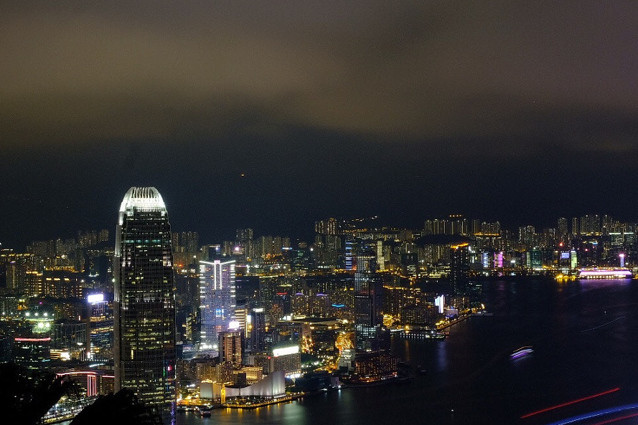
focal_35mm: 81
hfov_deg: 24.4
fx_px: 1436
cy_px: 243
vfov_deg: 16.9
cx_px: 560
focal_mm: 30.2
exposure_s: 120
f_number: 18
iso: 200
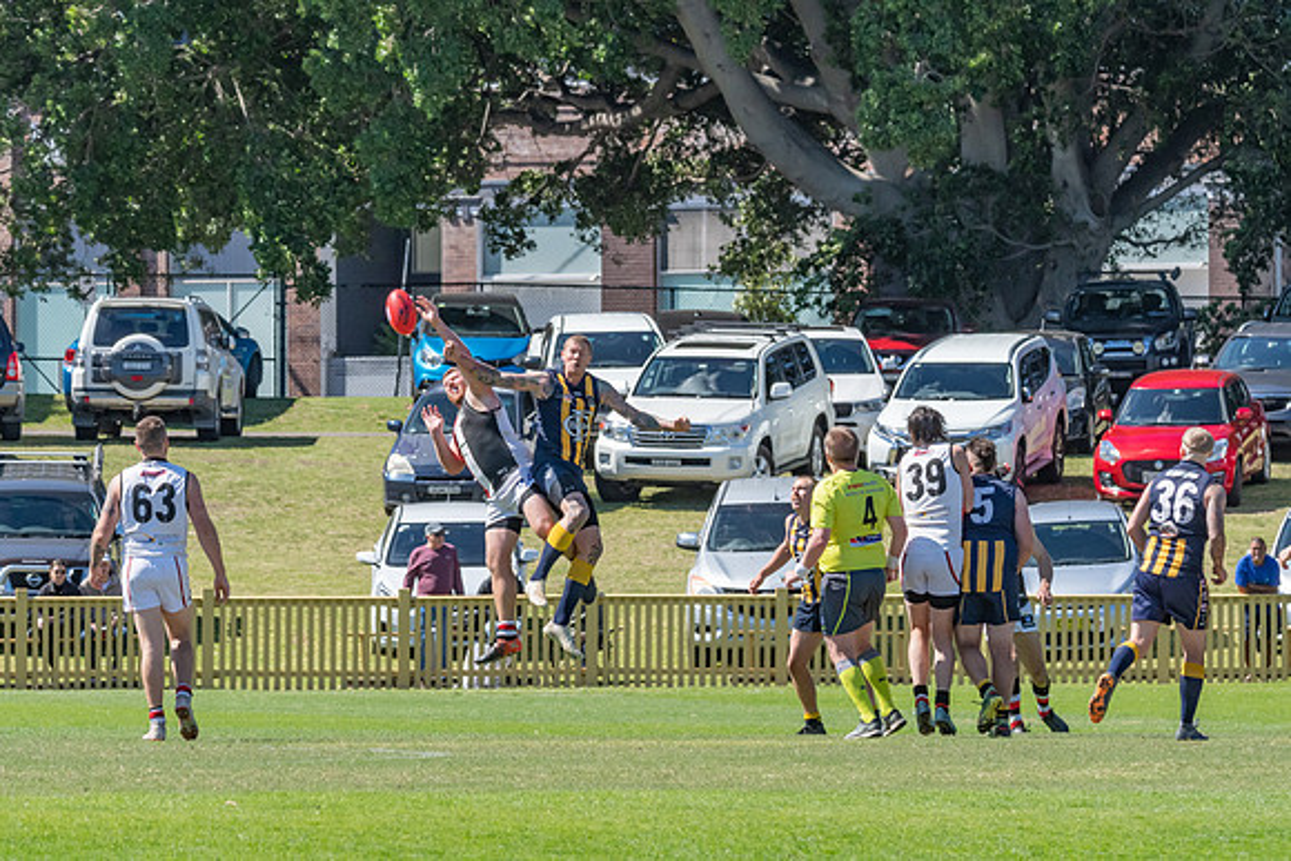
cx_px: 646
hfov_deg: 5.5
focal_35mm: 375
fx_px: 13450
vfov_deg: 3.7
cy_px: 430
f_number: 13
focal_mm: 250
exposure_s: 1/1600
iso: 800
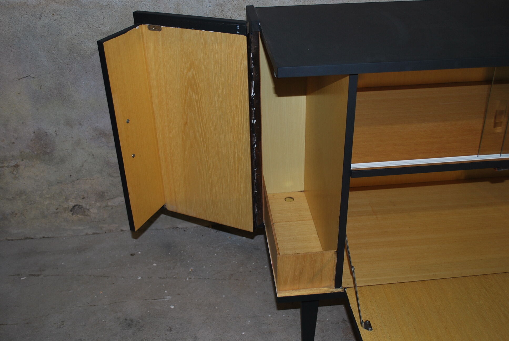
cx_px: 254
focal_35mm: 36
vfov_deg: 37.0
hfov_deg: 53.1
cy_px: 170
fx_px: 510
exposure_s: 1/60
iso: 200
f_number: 4.2
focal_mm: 24
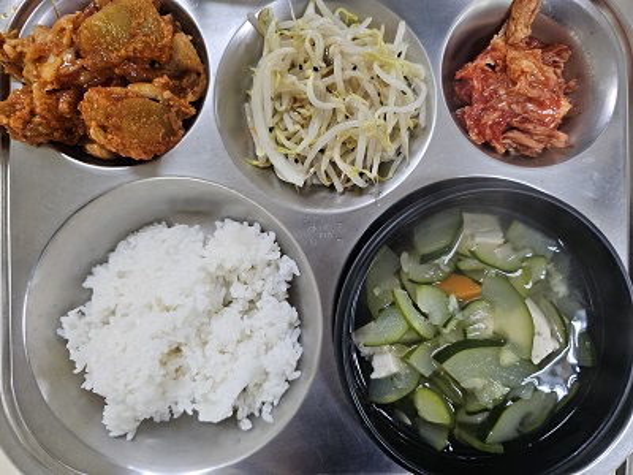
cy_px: 238
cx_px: 316
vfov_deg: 58.9
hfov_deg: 73.9
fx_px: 421
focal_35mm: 23
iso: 320
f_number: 1.7
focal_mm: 6.3
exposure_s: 1/101
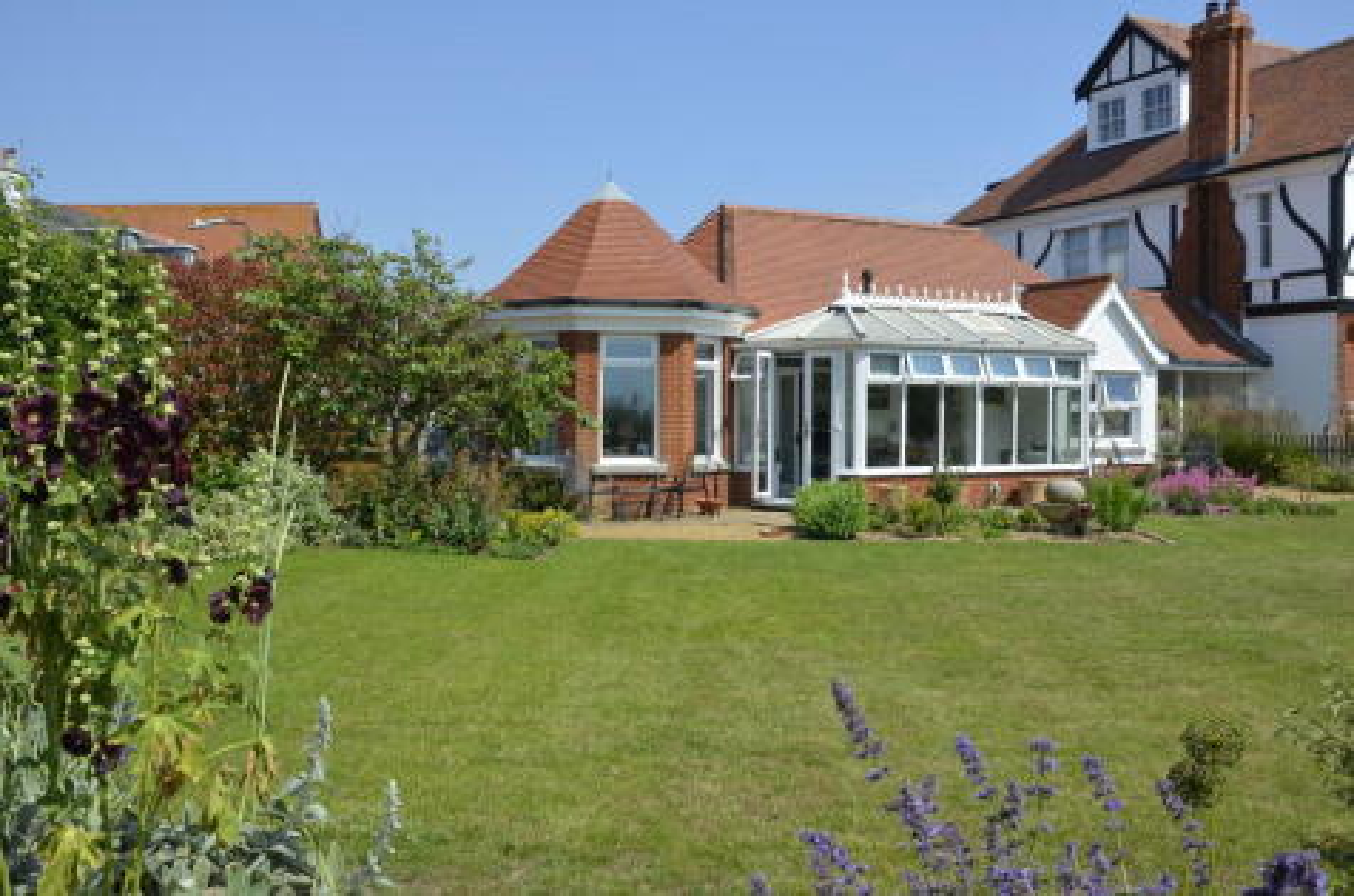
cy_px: 448
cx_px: 677
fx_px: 1238
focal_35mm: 33
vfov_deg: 39.8
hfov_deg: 57.3
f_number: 8
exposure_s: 1/250
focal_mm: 22
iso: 100
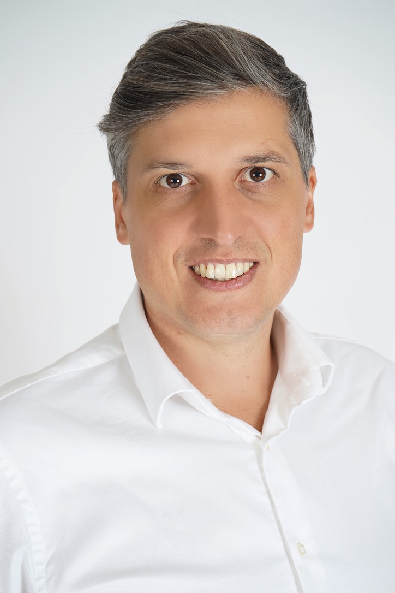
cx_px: 198
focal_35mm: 70
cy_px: 296
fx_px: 1152
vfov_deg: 28.8
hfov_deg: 19.5
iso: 100
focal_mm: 70
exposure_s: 1/125
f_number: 9
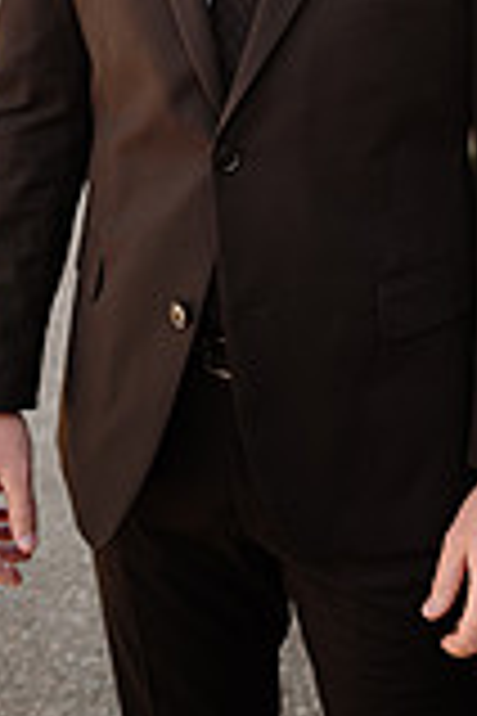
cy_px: -180
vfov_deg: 25.9
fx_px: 1351
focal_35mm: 68
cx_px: 360
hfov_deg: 19.9
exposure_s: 1/500
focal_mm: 24
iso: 125
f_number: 2.2
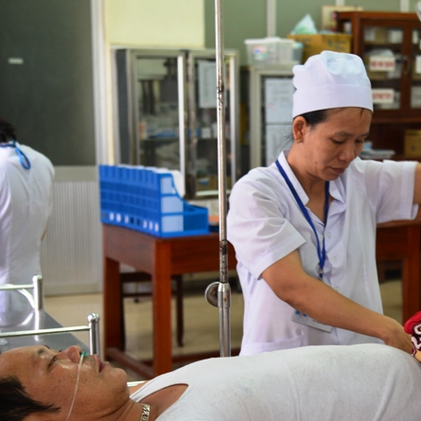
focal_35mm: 86
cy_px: 283
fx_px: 1183
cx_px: 286
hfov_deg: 20.1
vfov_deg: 20.1
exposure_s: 1/50
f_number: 4
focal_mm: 44
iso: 500
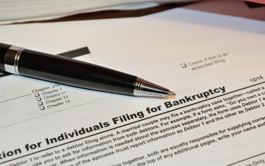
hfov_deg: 24.5
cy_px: 82
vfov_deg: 15.5
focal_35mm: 85
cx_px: 132
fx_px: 610
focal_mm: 55
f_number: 5.6
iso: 1000
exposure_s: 1/100
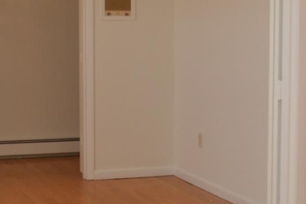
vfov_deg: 13.8
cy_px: 109
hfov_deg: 20.6
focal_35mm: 99
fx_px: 842
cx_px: 183
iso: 400
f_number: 5.6
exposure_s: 1/125
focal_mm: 24
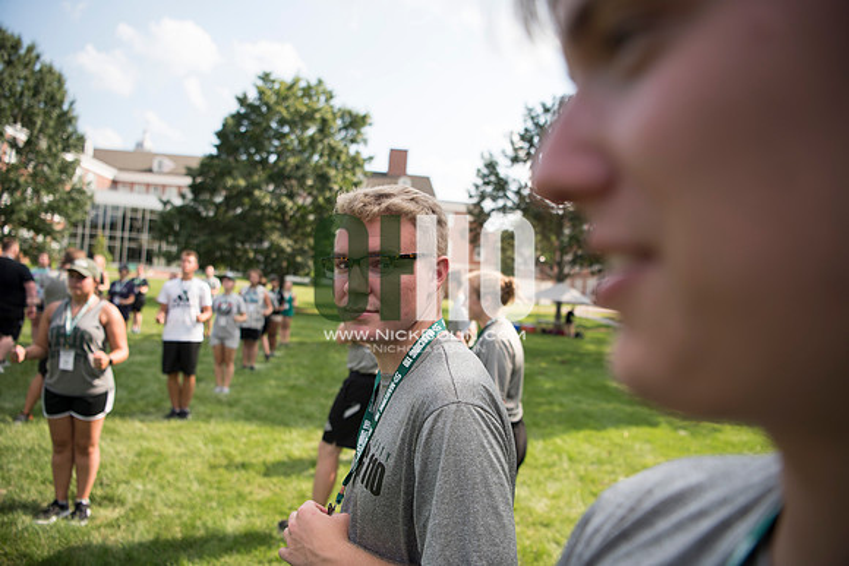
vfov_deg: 53.2
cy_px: 283
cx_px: 424
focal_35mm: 24
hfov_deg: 73.7
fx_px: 566
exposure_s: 1/1600
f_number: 2.8
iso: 200
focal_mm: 24
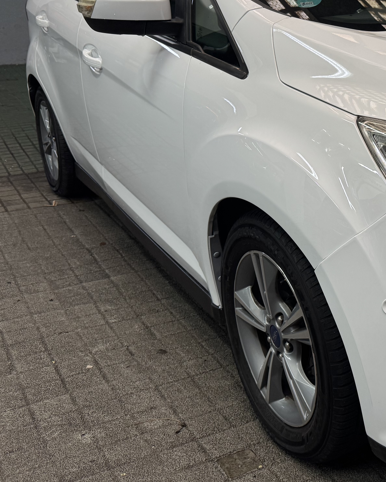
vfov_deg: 40.7
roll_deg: +0.8
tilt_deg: -14.4
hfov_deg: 29.9
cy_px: 162
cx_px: 427
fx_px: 643
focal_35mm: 45
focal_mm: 6.76
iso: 100
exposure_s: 1/100
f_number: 1.78
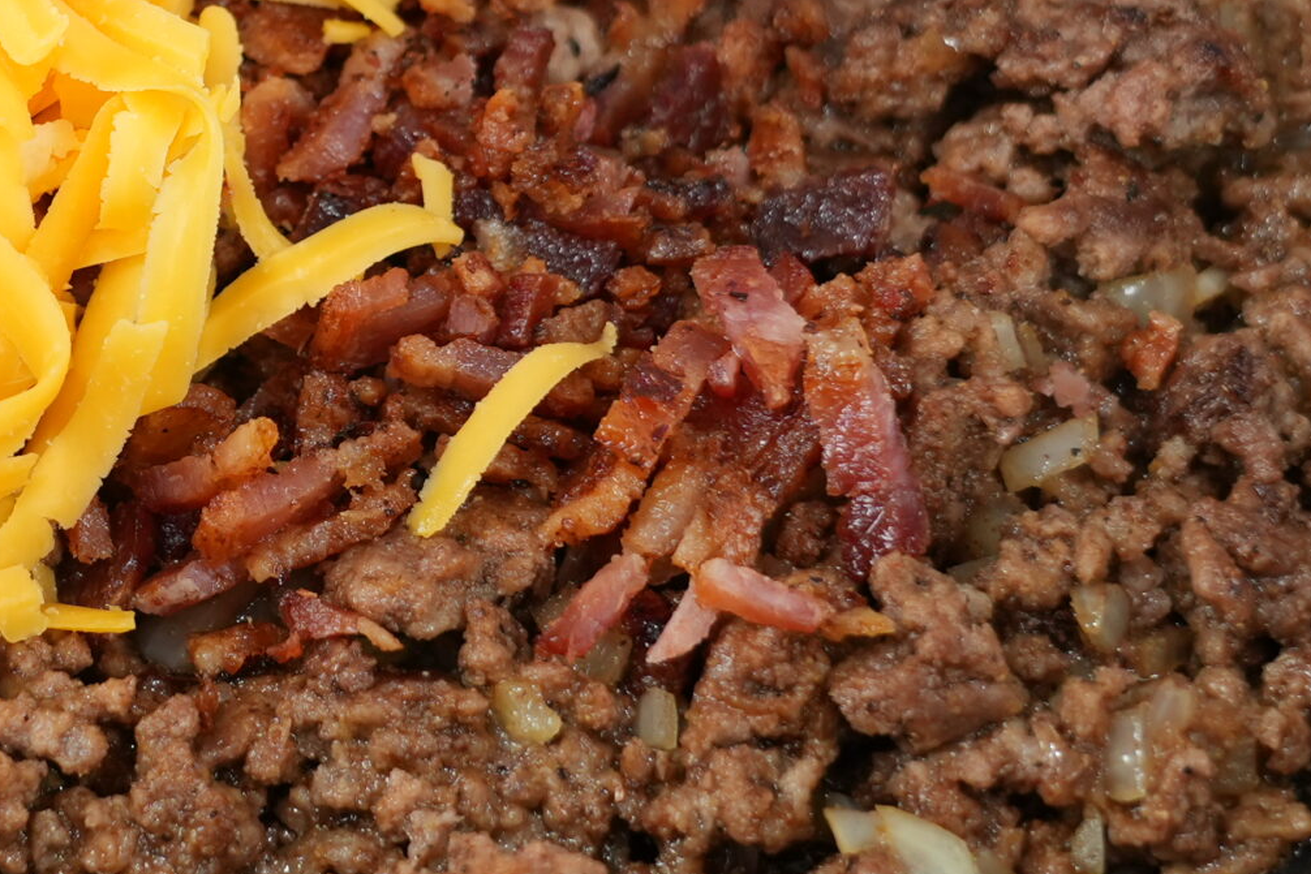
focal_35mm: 117
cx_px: 69
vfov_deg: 11.7
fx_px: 4261
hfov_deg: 17.2
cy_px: 244
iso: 500
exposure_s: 1/125
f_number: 4
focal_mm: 31
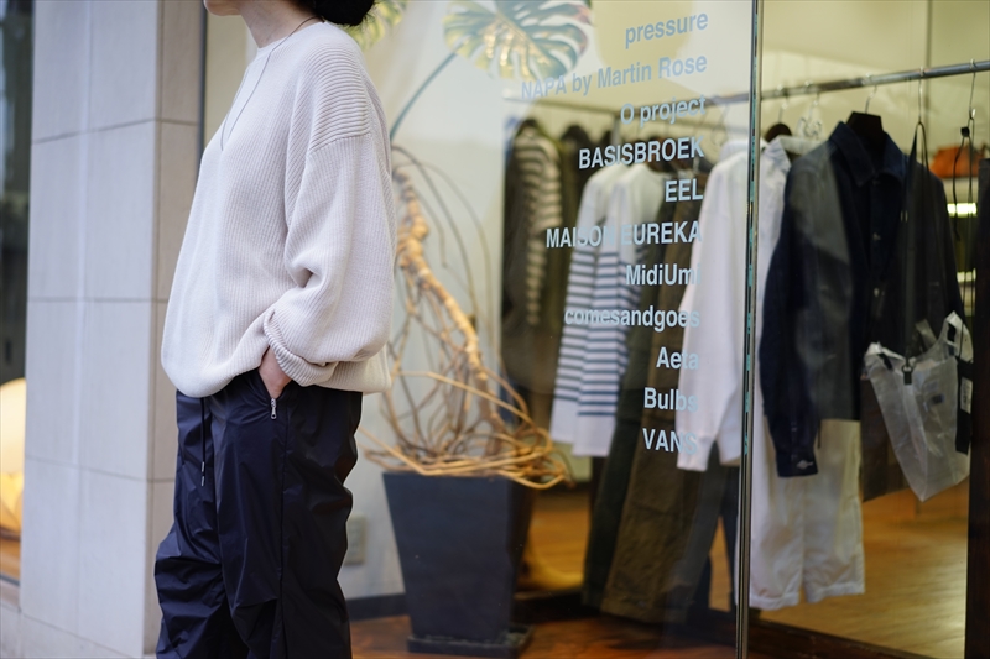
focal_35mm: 55
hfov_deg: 36.3
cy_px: 330
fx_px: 1512
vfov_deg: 24.6
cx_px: 495
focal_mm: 55
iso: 100
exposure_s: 1/60
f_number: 1.8
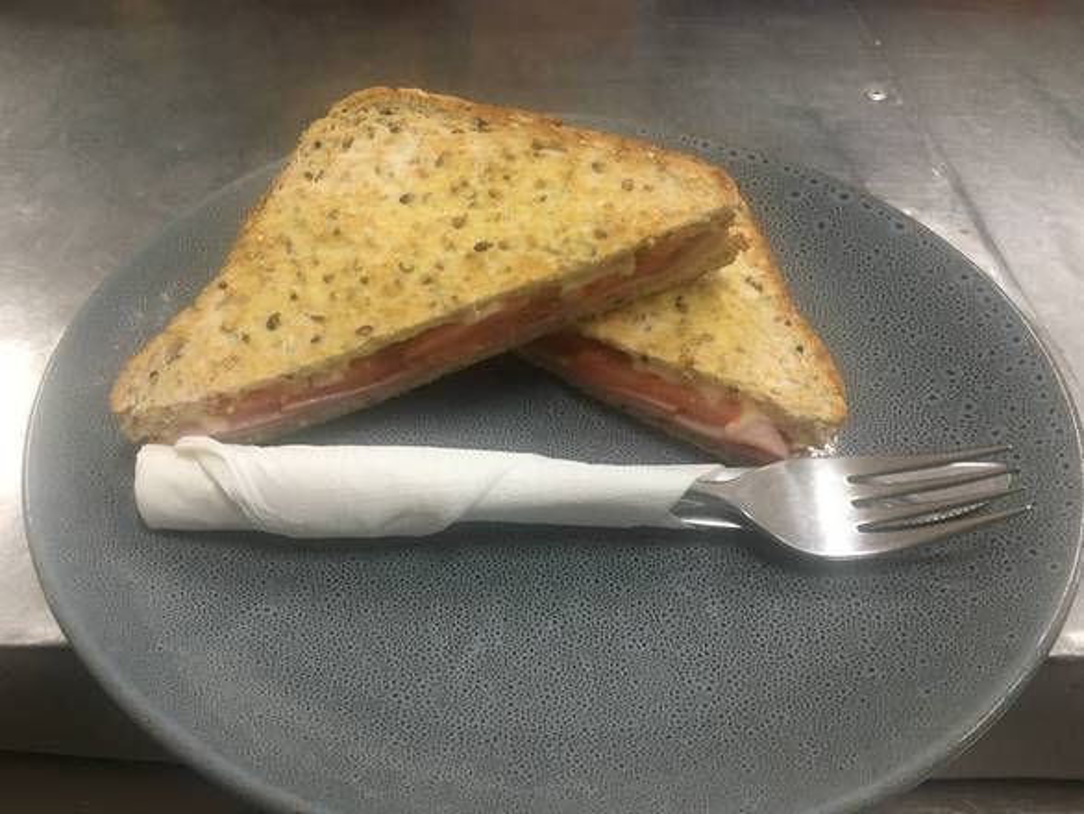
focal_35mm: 29
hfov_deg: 61.6
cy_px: 407
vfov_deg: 48.3
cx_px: 542
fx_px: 909
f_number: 2.2
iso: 160
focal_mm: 4.15
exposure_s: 1/33
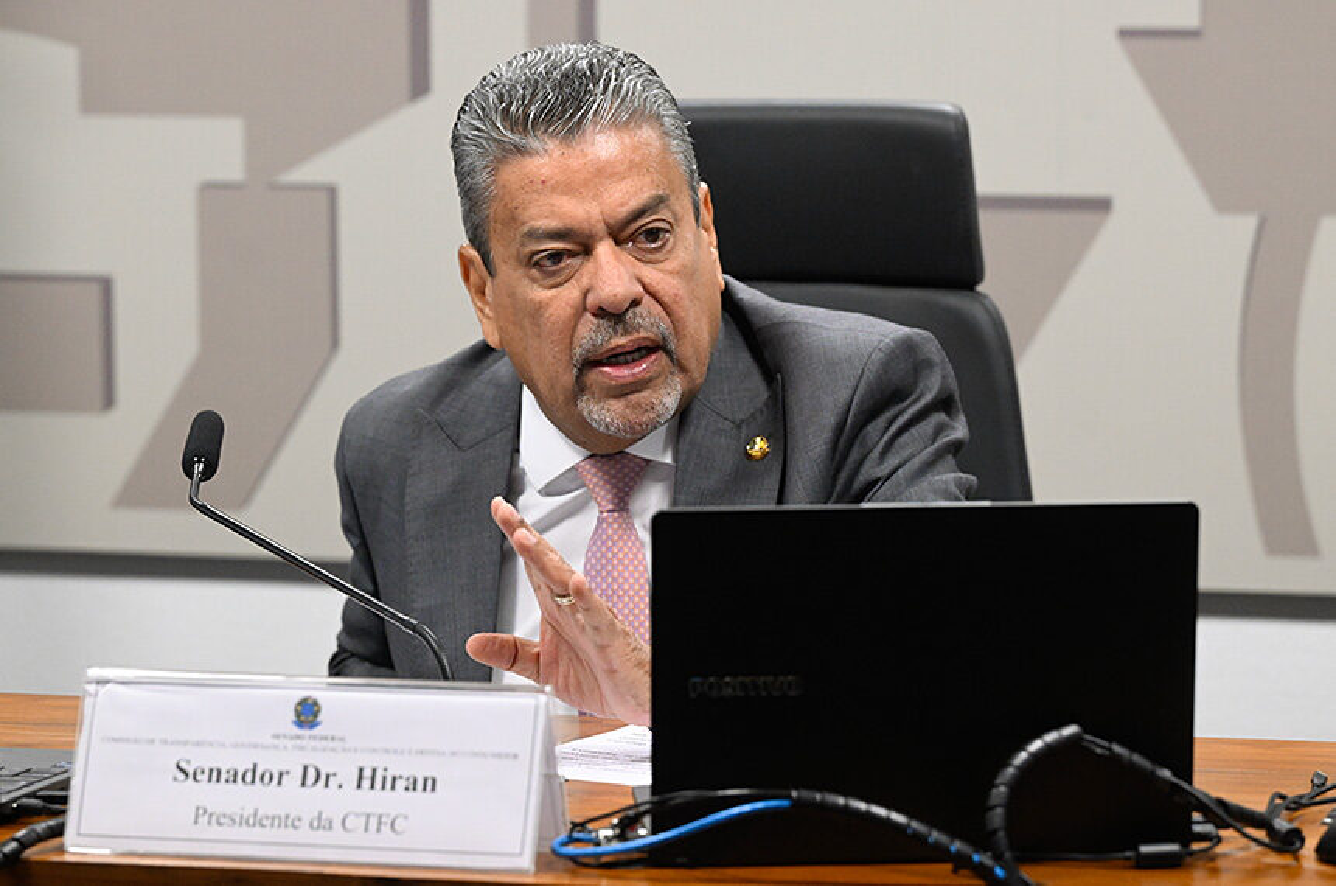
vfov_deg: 12.4
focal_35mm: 110
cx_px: 668
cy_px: 443
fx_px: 4075
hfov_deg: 18.6
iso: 4000
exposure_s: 1/250
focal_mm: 110
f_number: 4
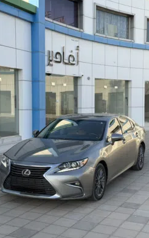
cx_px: 78
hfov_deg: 24.9
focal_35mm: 52
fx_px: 337
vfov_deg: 38.8
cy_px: 118
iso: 80
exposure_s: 1/1013
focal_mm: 6.76
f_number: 1.78
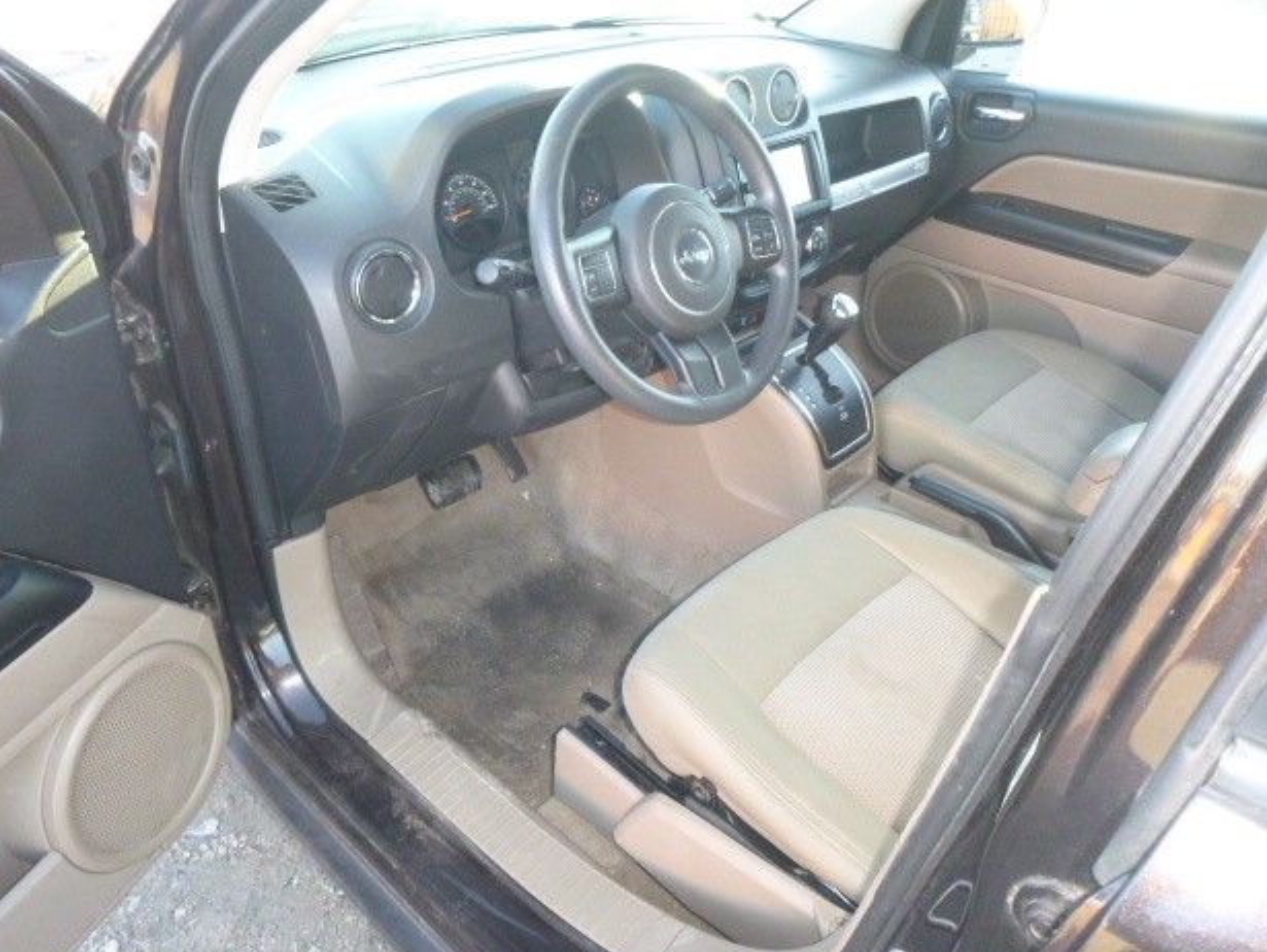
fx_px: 952
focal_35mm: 26
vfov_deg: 53.1
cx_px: 610
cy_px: 478
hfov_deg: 67.2
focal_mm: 4.5
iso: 400
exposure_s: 1/60
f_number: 3.9
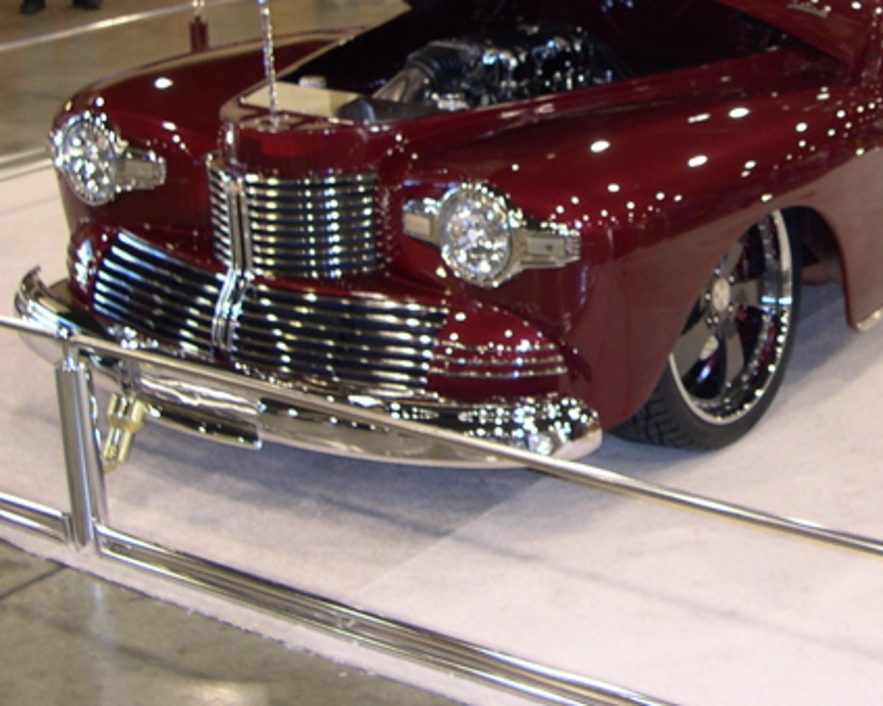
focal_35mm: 70
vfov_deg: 21.5
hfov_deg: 26.4
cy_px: 131
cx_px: 771
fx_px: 1829
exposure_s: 1/30
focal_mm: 8
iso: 102
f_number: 2.8
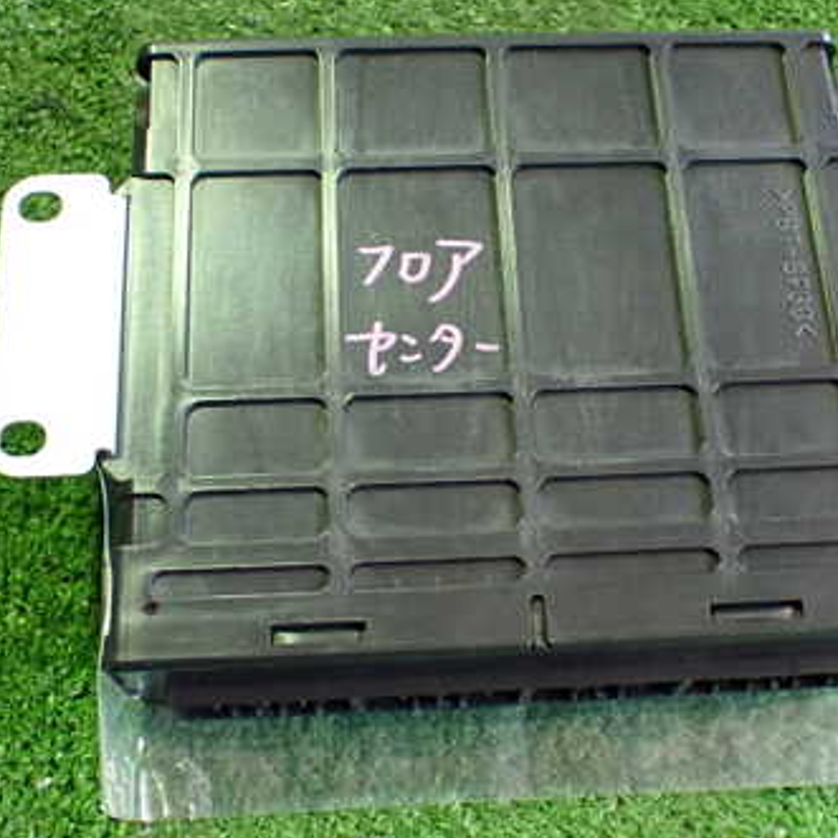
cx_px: 466
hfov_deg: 35.3
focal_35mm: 48
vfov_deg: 35.4
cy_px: 415
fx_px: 1315
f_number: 2.3
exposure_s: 1/40
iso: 800
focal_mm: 5.4
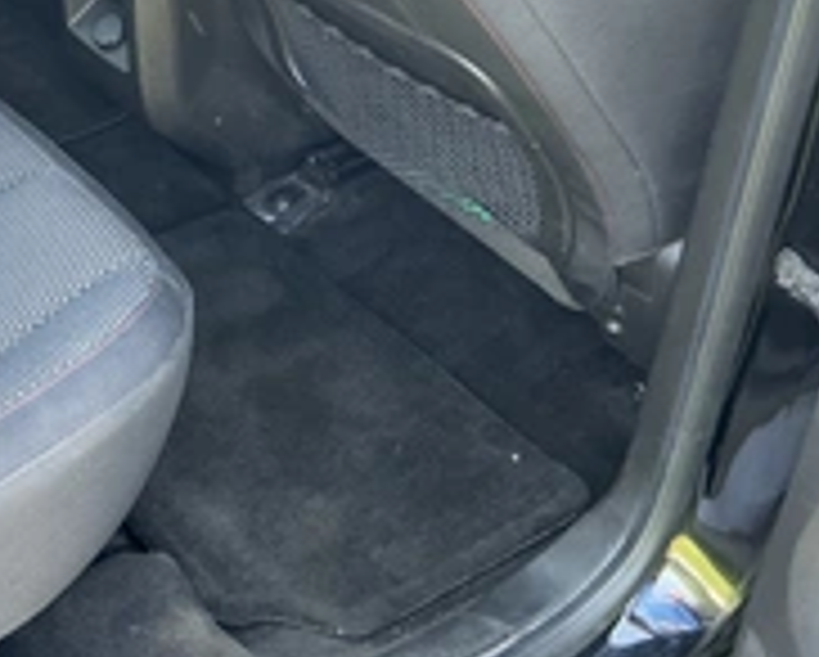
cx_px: 50
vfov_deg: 25.1
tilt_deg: -35.0
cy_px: 158
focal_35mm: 60
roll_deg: +0.0
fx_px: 1456
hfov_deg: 29.8
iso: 80
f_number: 1.8
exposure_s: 1/60
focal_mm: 3
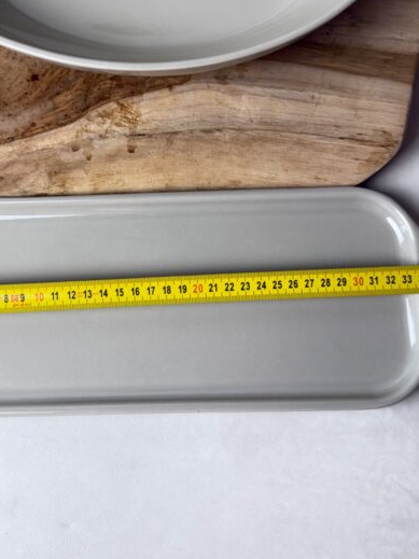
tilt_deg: -75.4
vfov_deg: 49.7
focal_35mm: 37
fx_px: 597
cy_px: 210
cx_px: 181
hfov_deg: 38.6
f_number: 1.78
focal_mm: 6.76
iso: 160
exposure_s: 1/100
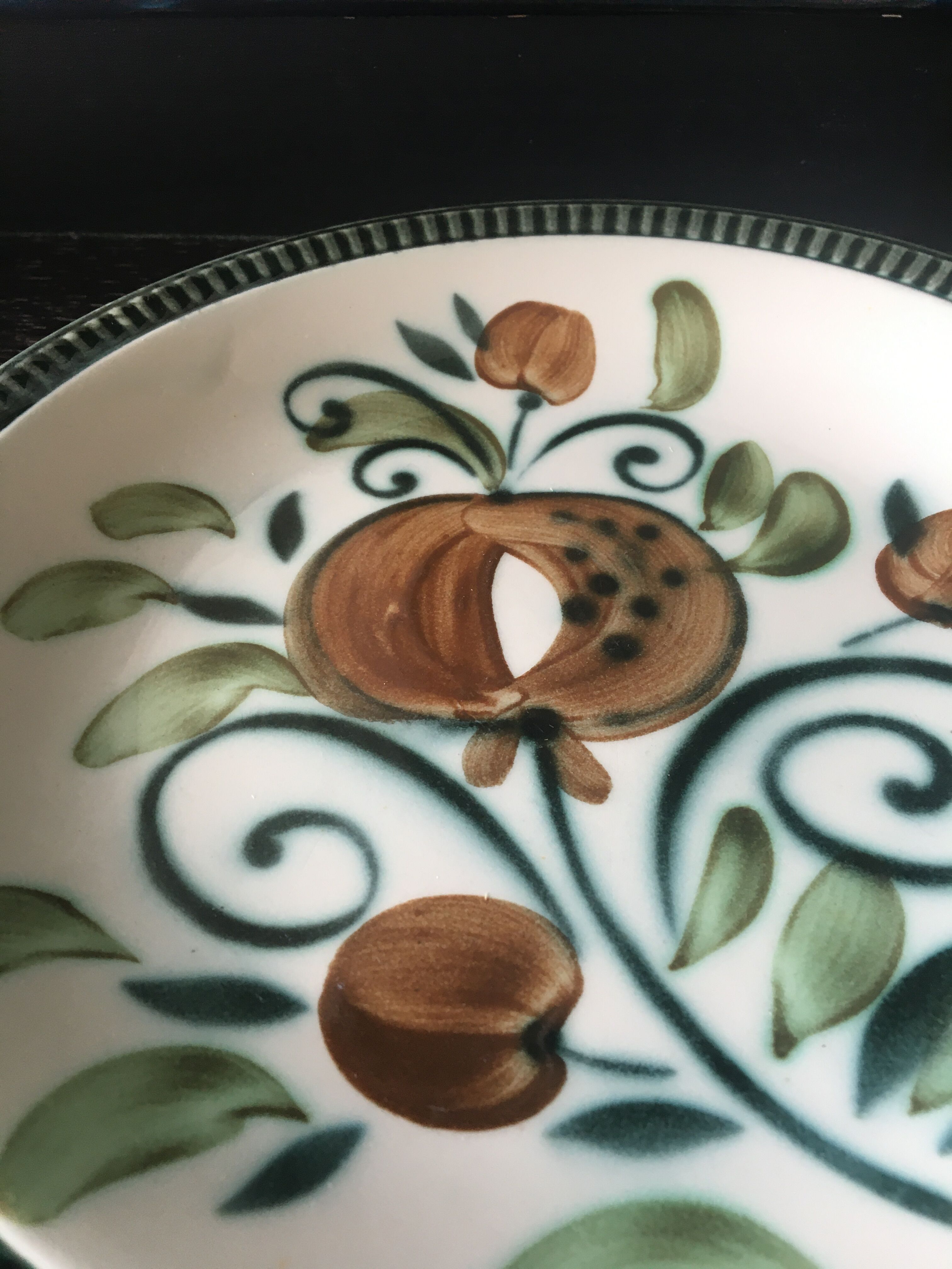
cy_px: 634
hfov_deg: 48.2
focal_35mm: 29
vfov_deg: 61.7
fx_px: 1063
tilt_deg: -46.6
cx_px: 476
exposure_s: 1/33
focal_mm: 4.15
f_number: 2.2
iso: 80
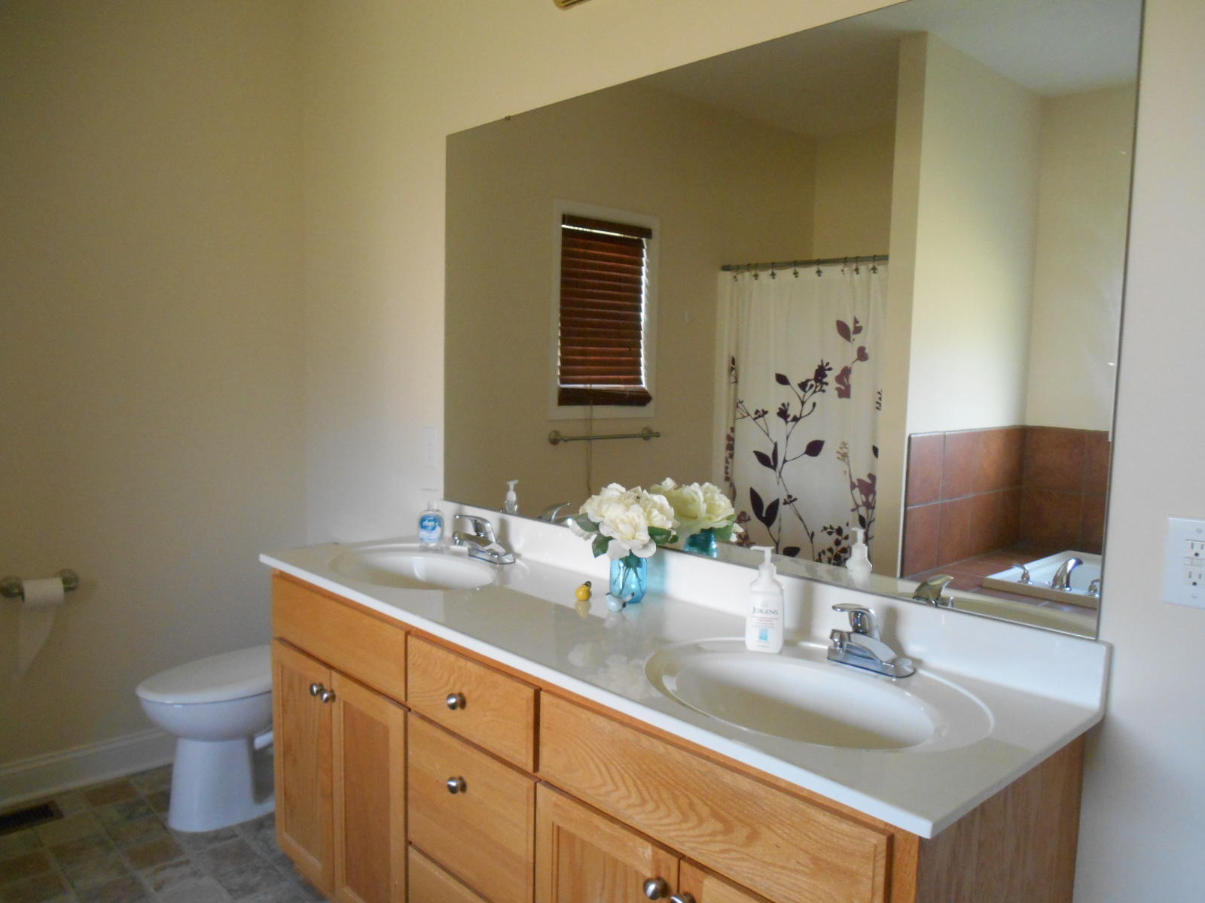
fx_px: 905
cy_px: 452
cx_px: 602
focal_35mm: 26
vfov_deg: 53.1
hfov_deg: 67.3
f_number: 3.4
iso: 400
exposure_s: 1/30
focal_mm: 4.7
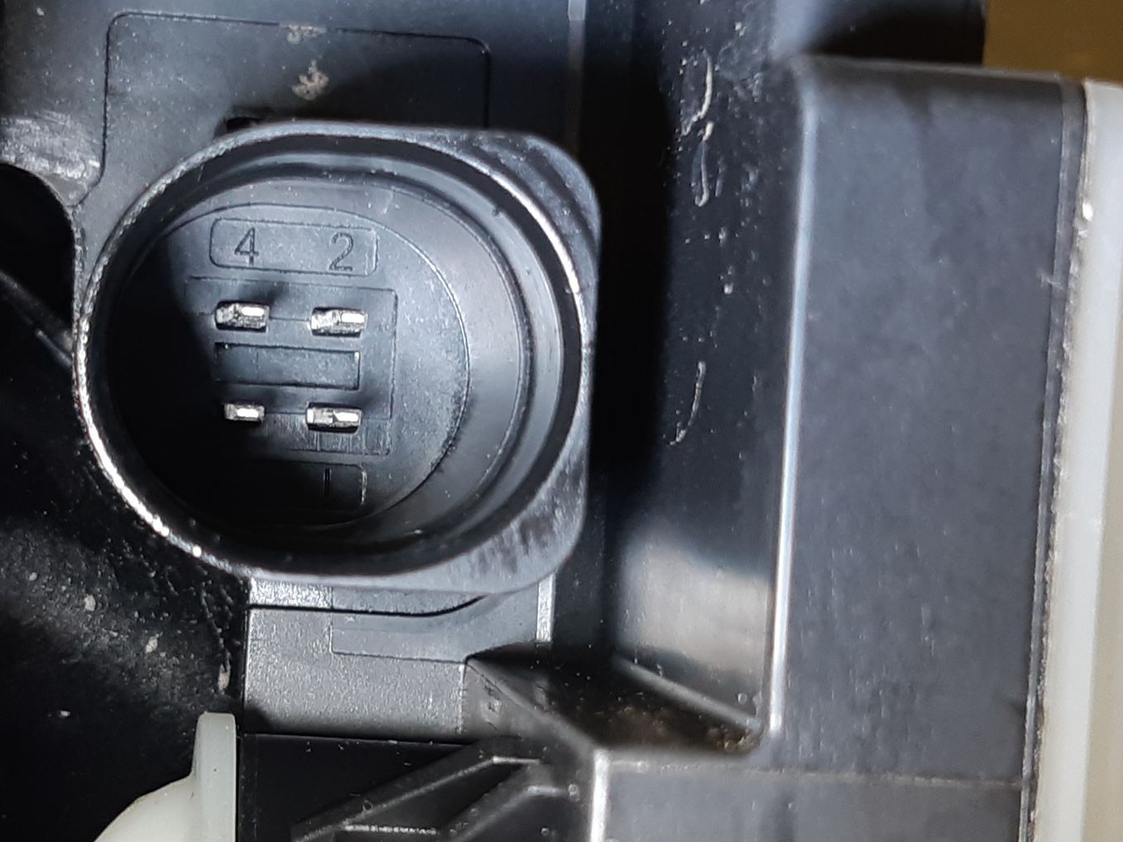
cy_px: 468
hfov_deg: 47.2
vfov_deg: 36.8
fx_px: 1265
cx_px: 383
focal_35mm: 39
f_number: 1.7
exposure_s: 1/100
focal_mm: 3.93
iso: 64
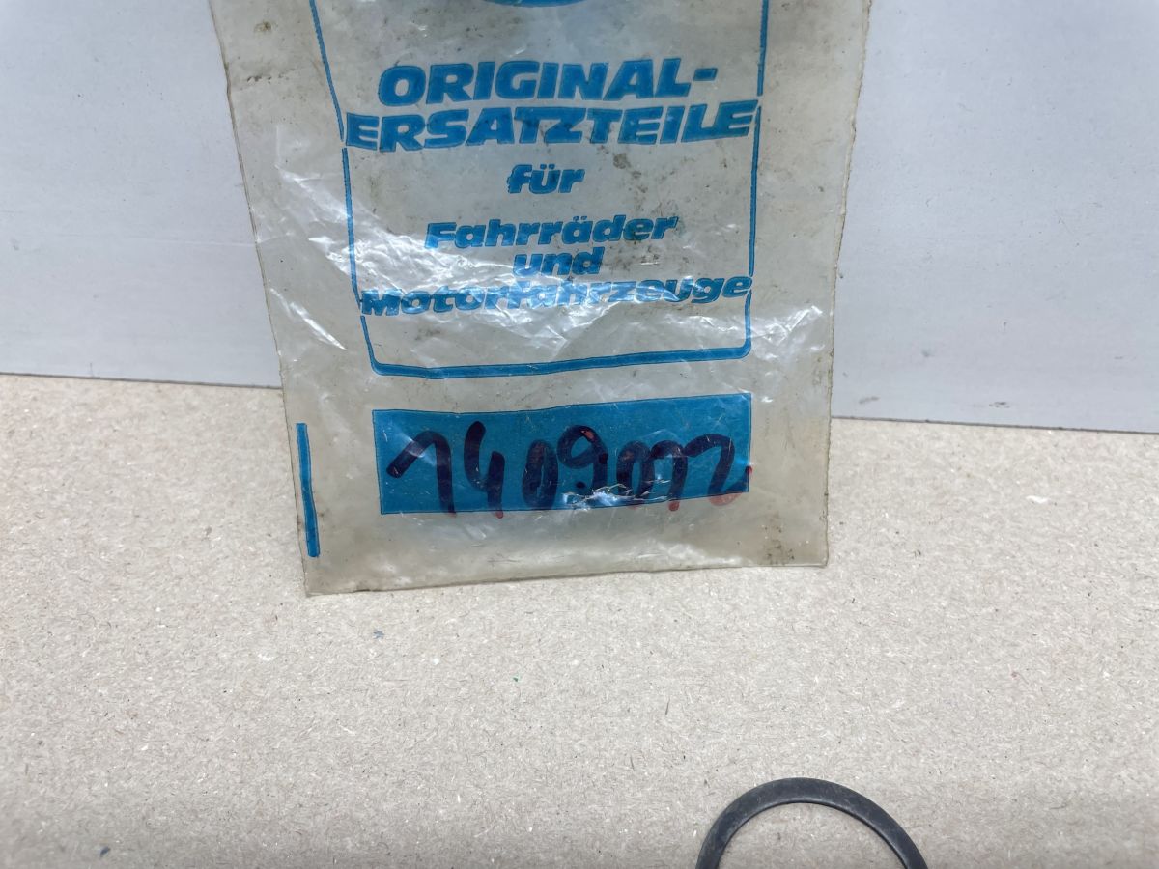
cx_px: 580
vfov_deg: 53.1
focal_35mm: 26
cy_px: 434
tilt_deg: -51.9
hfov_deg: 67.3
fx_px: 871
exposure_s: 1/100
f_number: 1.6
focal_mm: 4.2
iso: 80
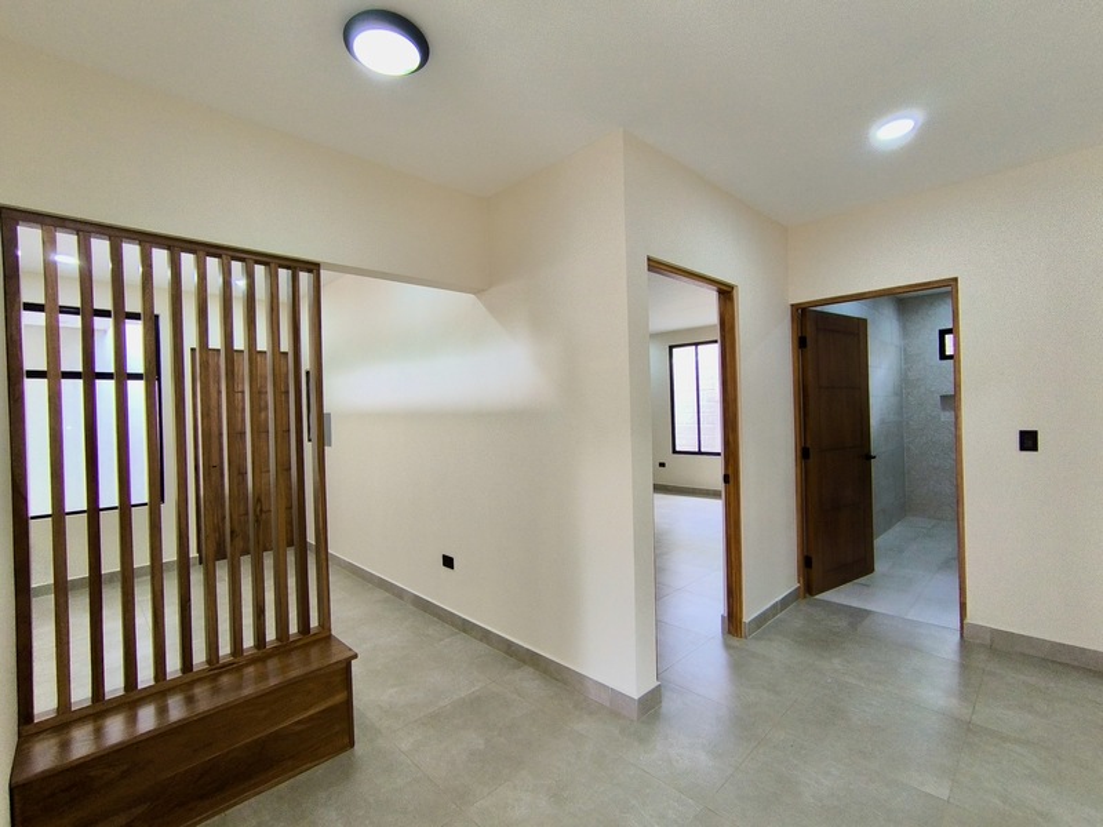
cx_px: 552
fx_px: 510
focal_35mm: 16
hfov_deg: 94.5
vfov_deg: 78.1
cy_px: 414
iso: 100
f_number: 2.2
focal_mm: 1.65
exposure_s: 1/50
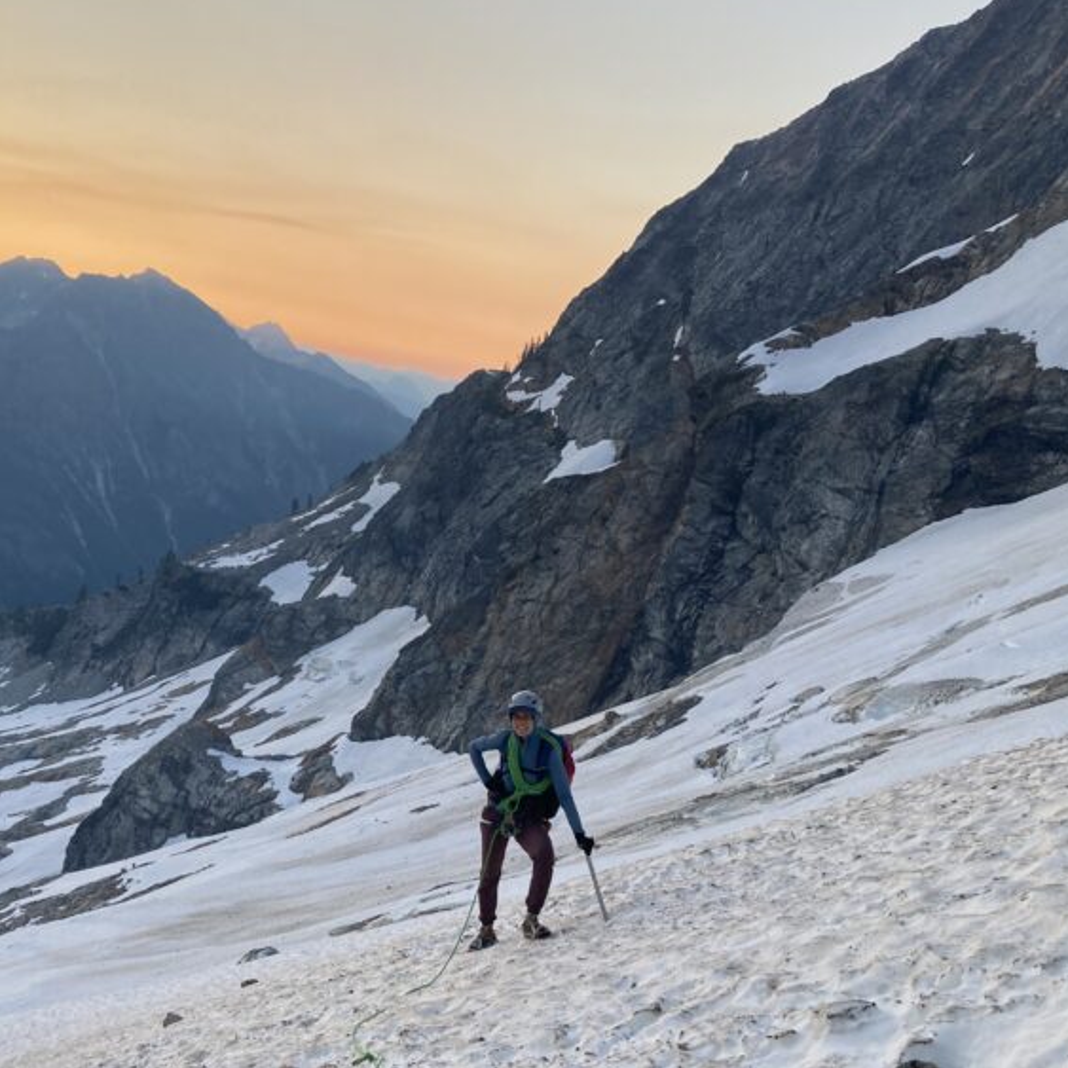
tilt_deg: -9.1
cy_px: 645
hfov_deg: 36.7
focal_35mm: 45
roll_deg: -7.7
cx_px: 271
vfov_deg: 37.4
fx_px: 1571
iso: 20
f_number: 1.8
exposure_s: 1/184
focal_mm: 3.99
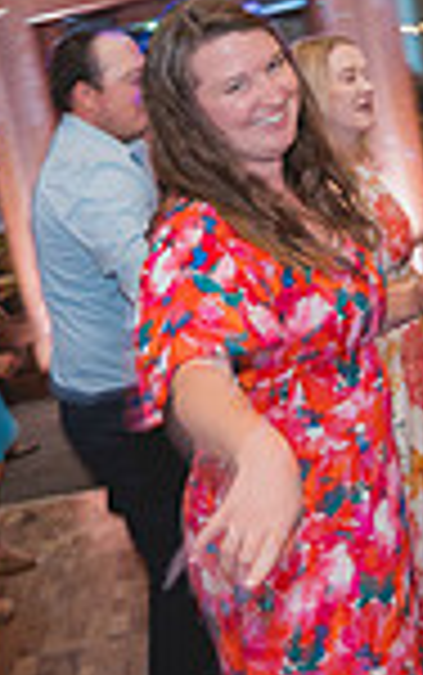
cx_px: 162
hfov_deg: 19.4
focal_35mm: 67
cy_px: 349
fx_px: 1233
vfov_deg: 30.6
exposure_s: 1/13
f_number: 2.8
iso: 1000
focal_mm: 17
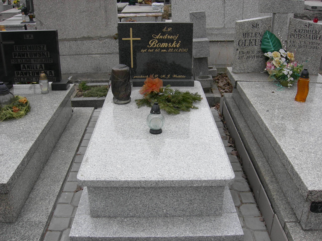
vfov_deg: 39.7
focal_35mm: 36
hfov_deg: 51.4
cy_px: 120
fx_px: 335
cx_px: 161
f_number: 4.8
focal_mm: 7.5
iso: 64
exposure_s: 1/147
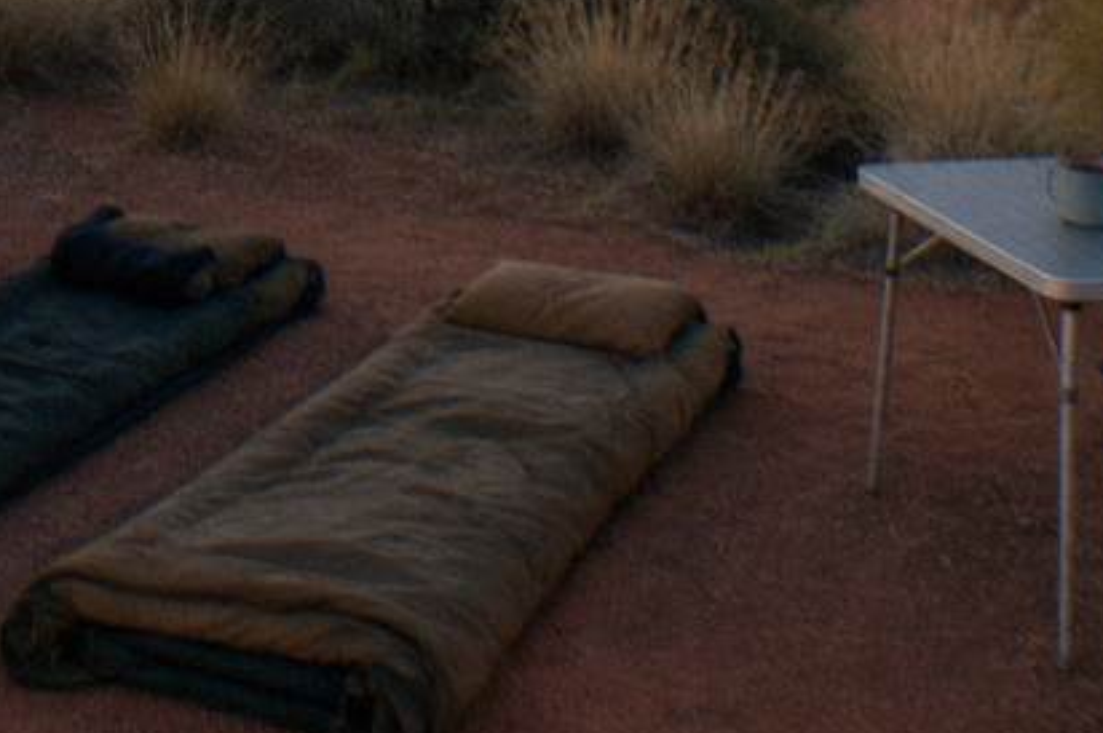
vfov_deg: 11.3
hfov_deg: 17.1
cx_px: 254
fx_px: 3643
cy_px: -70
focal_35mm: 119
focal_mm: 49
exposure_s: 1/25
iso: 6400
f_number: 9
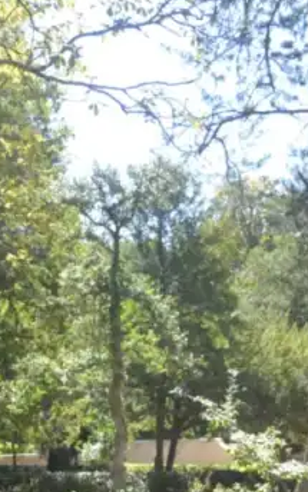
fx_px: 1101
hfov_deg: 15.9
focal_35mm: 82
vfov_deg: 24.9
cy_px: 371
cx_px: 120
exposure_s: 1/125
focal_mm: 18
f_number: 5.6
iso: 140
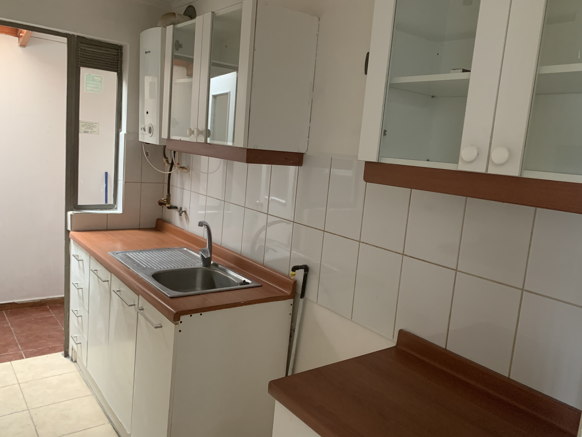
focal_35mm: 28
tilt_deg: -8.8
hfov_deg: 63.4
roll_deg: -4.5
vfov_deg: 49.7
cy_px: 220
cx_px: 301
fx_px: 471
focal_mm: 4.25
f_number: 1.8
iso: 400
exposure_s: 1/46
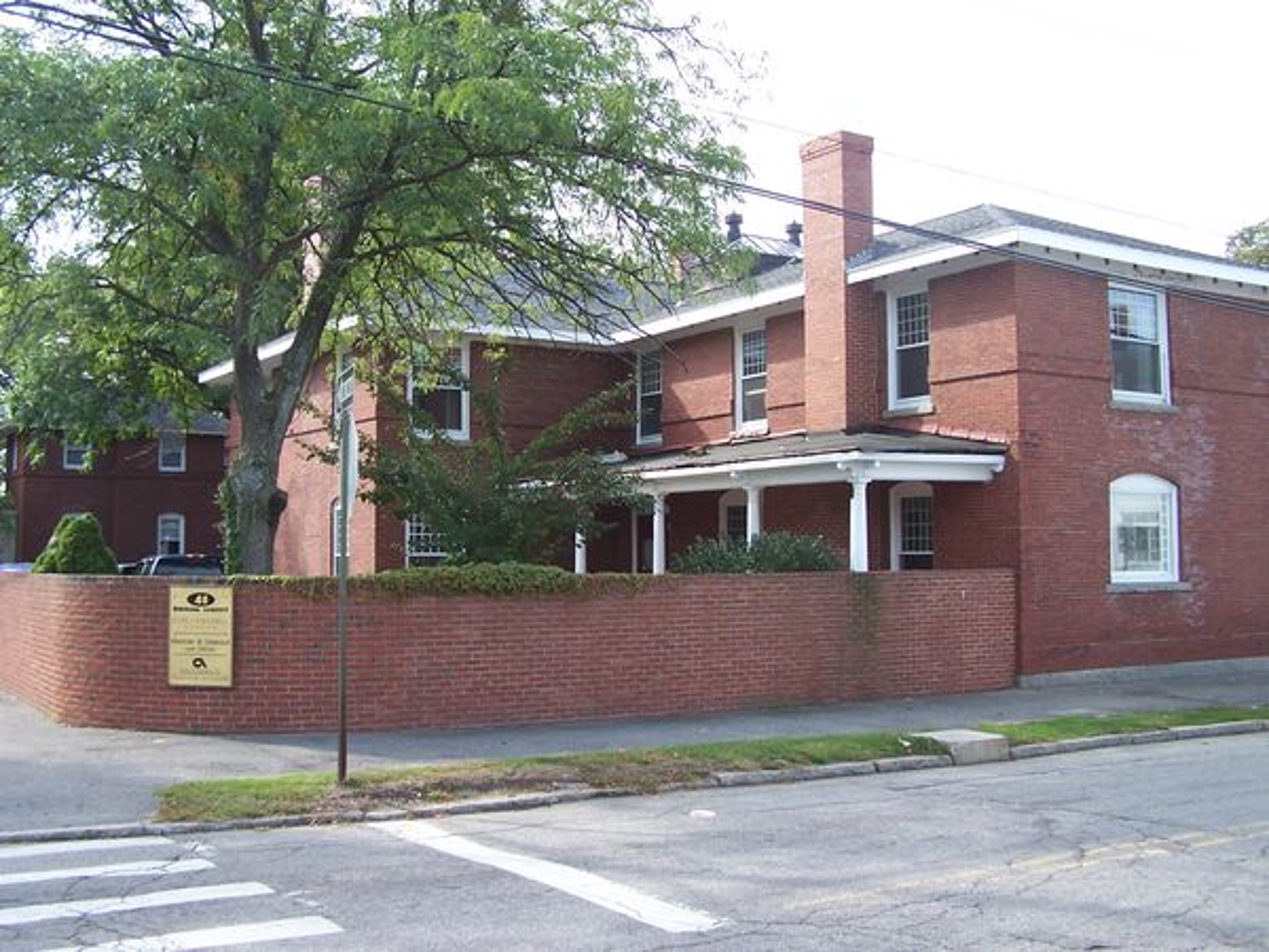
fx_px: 1393
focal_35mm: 38
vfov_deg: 37.7
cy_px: 476
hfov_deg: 49.0
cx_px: 634
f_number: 2.8
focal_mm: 6.3
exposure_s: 1/250
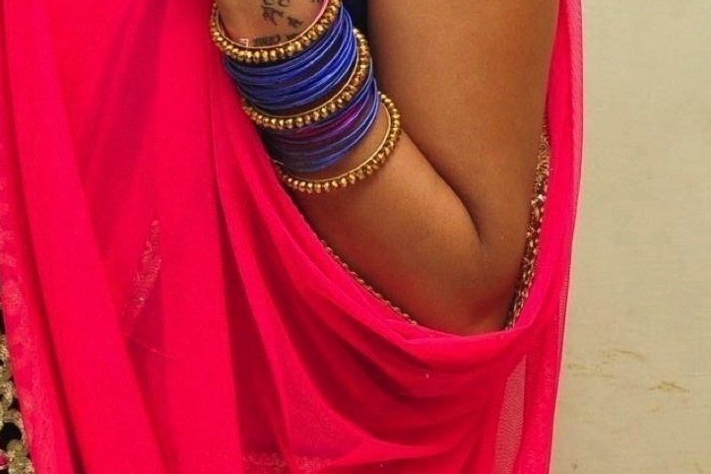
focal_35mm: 195
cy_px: 49
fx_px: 3850
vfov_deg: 7.0
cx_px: 225
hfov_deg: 10.5
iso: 1600
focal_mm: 52
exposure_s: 1/125
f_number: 7.1
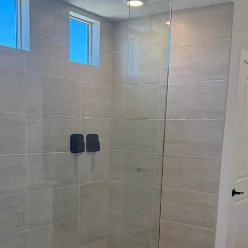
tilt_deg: -9.0
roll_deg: -1.3
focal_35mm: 46
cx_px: 119
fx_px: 373
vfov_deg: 35.8
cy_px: 192
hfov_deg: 36.8
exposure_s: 1/240
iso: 125
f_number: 1.78
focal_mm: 6.76
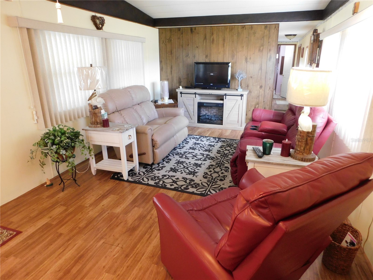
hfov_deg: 73.9
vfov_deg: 58.9
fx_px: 248
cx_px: 186
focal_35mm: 23
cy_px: 140
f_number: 3
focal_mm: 4
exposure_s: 1/20
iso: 400
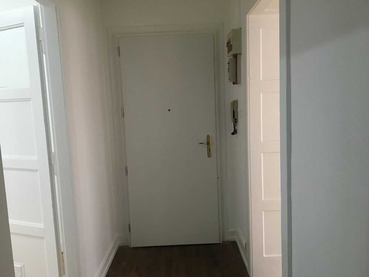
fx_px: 309
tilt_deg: -6.2
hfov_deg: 61.7
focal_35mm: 29
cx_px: 184
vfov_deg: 48.2
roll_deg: +2.3
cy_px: 138
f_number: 2.2
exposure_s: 1/33
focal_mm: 4.15
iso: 200
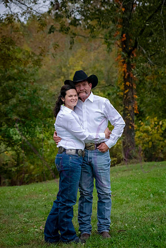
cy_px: 124
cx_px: 83
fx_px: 692
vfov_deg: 20.4
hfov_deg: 13.7
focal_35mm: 100
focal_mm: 100
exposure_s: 1/800
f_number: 6.3
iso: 2000
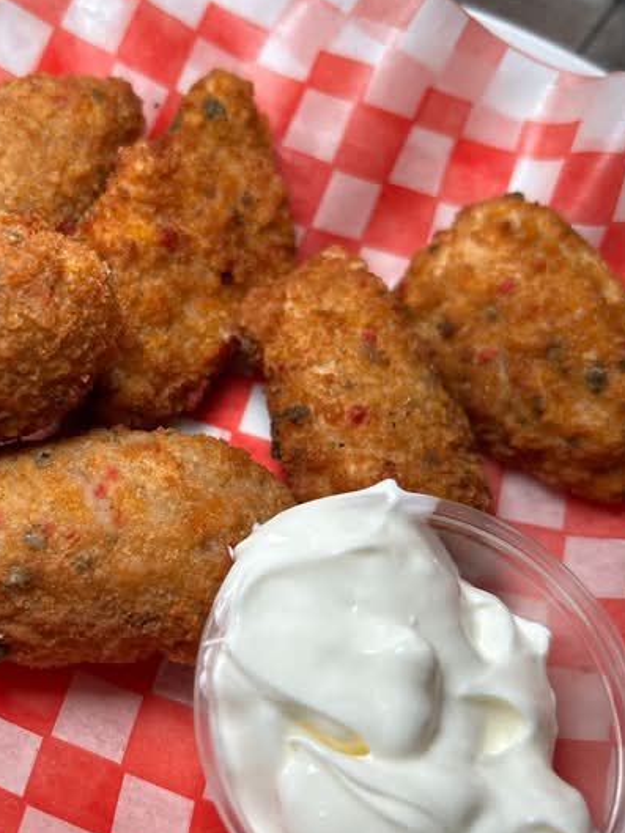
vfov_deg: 51.3
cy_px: 421
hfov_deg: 39.1
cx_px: 198
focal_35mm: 36
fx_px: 866
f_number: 1.5
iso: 64
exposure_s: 1/120
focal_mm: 5.7
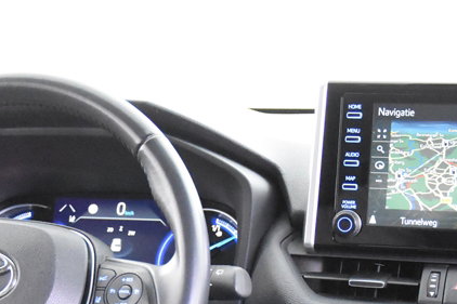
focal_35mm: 102
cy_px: 363
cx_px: 155
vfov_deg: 13.1
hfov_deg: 20.0
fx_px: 1294
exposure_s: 1/50
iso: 12800
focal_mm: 28
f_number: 3.2
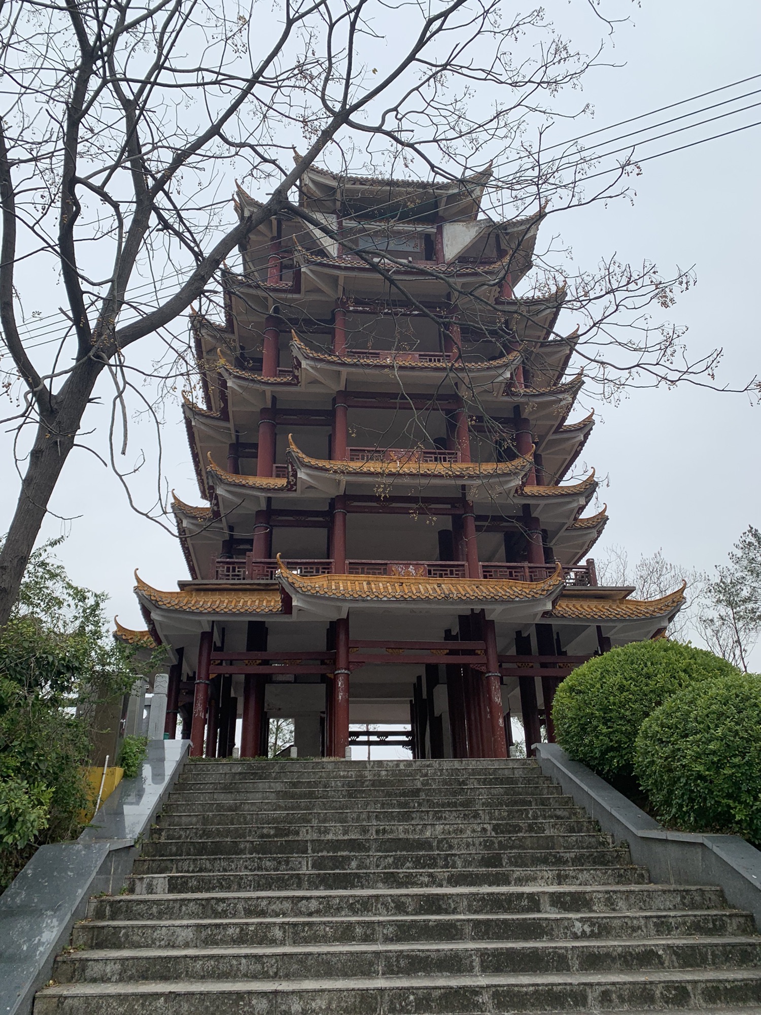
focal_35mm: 26
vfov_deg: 67.3
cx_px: 380
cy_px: 508
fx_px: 762
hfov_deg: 53.1
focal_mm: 4.25
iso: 25
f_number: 1.8
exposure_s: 1/1088
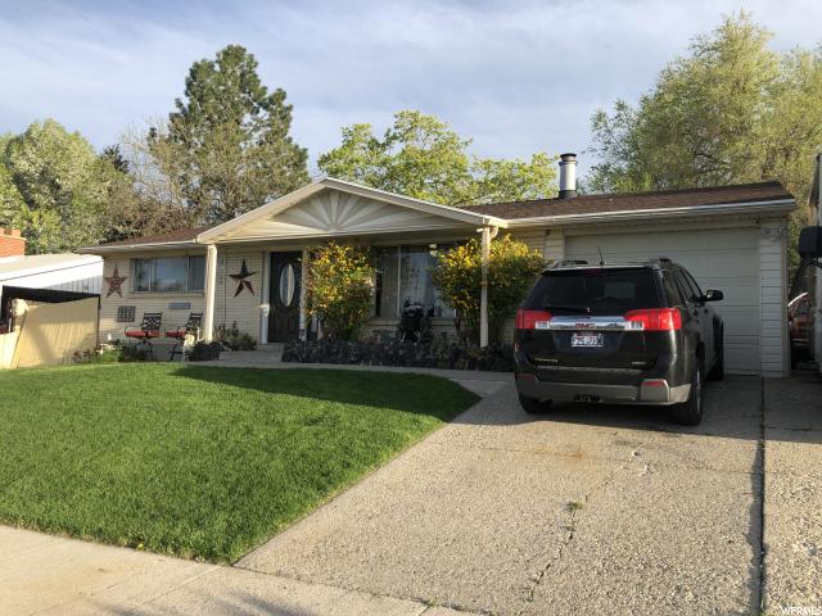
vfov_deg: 49.7
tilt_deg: +3.1
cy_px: 308
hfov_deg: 63.4
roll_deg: -1.2
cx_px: 411
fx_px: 665
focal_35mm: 28
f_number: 1.8
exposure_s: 1/800
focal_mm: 3.99
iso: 20
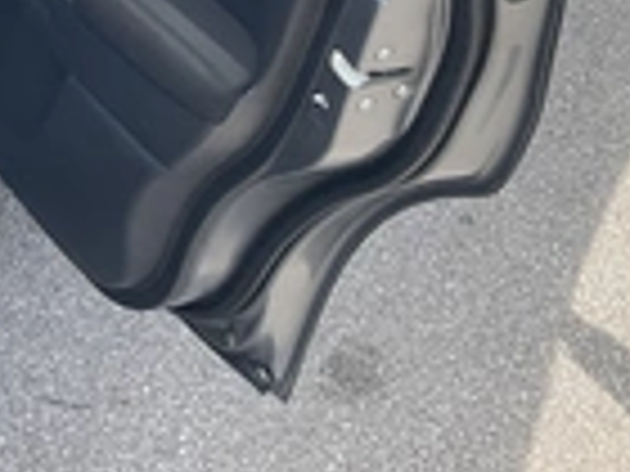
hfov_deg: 21.8
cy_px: -175
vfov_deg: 16.6
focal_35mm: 83
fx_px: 1511
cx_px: -130
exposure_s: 1/454
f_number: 1.8
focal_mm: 3
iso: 25
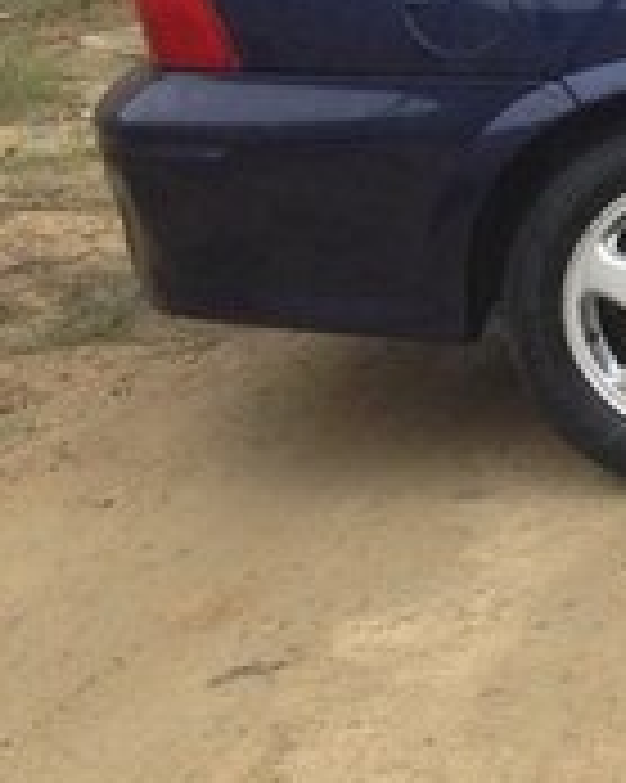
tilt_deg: -13.9
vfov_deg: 15.6
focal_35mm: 122
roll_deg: -2.1
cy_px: 79
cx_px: 1441
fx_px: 2828
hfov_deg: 10.9
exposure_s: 1/120
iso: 50
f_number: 2.4
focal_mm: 4.12
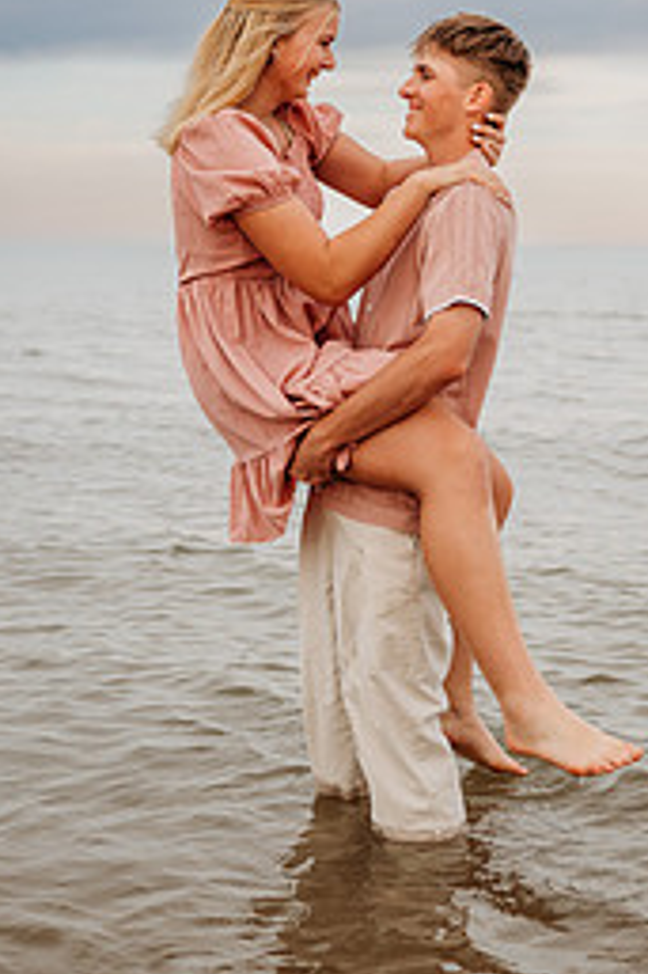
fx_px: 2082
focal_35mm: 77
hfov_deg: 17.7
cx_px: 398
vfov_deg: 26.1
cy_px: 280
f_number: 2.8
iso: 320
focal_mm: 44
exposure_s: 1/1000
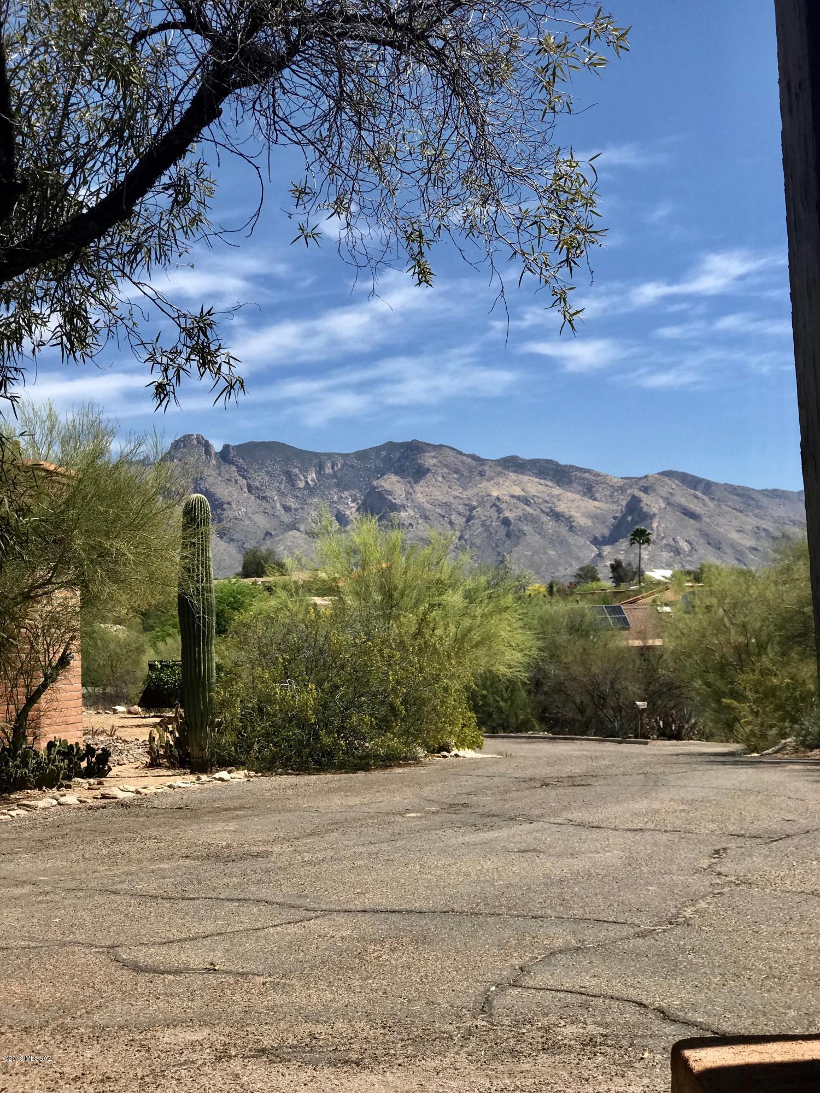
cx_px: 410
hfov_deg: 25.7
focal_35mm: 57
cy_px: 546
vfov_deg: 33.8
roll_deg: +2.3
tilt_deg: +1.8
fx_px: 1800
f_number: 2.8
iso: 20
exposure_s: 1/1064
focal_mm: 6.6
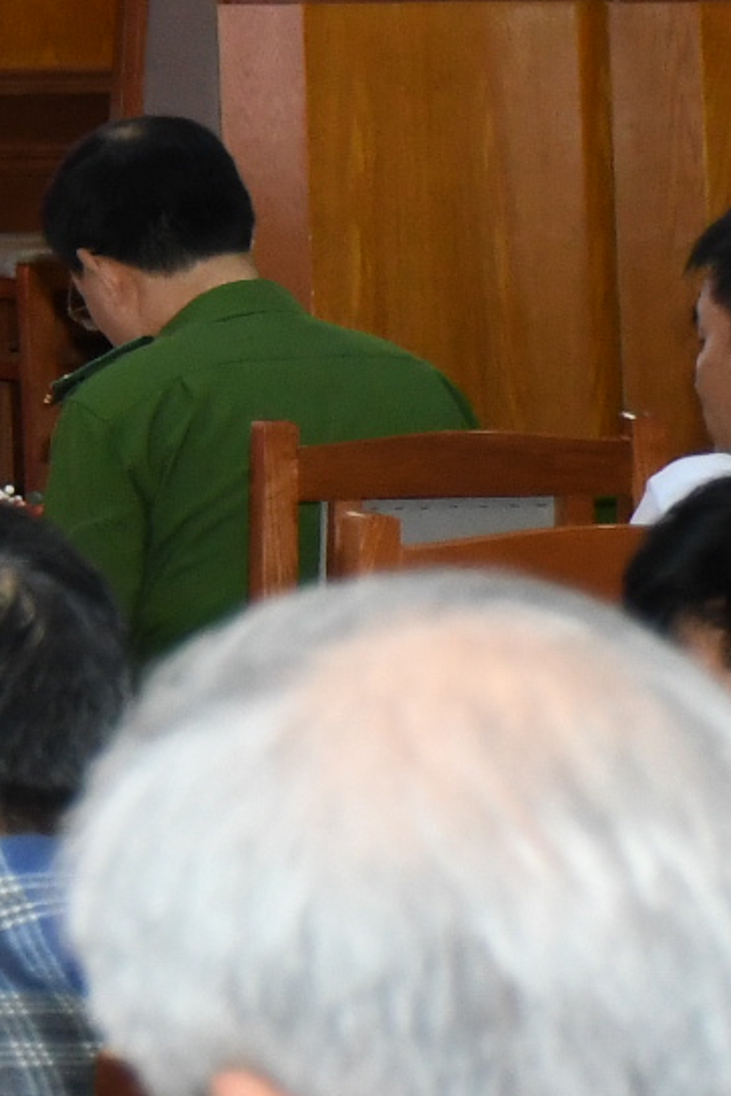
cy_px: -417
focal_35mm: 269
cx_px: -1766
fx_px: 8174
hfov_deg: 4.8
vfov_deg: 7.6
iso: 1600
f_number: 4.5
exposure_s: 1/200
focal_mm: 35
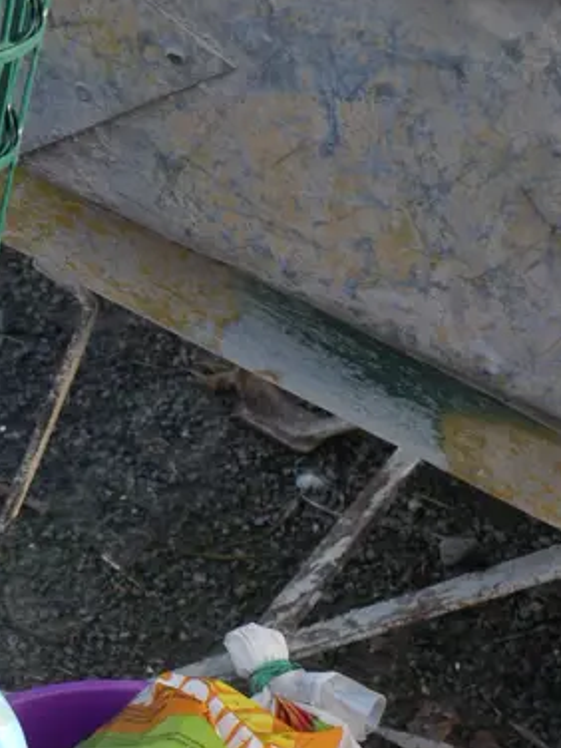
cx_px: 0
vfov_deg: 17.8
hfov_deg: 13.4
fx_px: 2355
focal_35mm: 109
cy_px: 660
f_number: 4.5
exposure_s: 1/100
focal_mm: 20
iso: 200
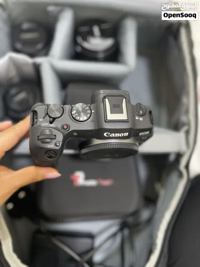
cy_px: 134
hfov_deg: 53.1
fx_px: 200
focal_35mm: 26
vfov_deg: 67.3
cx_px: 100
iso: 500
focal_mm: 4.2
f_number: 1.6
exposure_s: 1/33
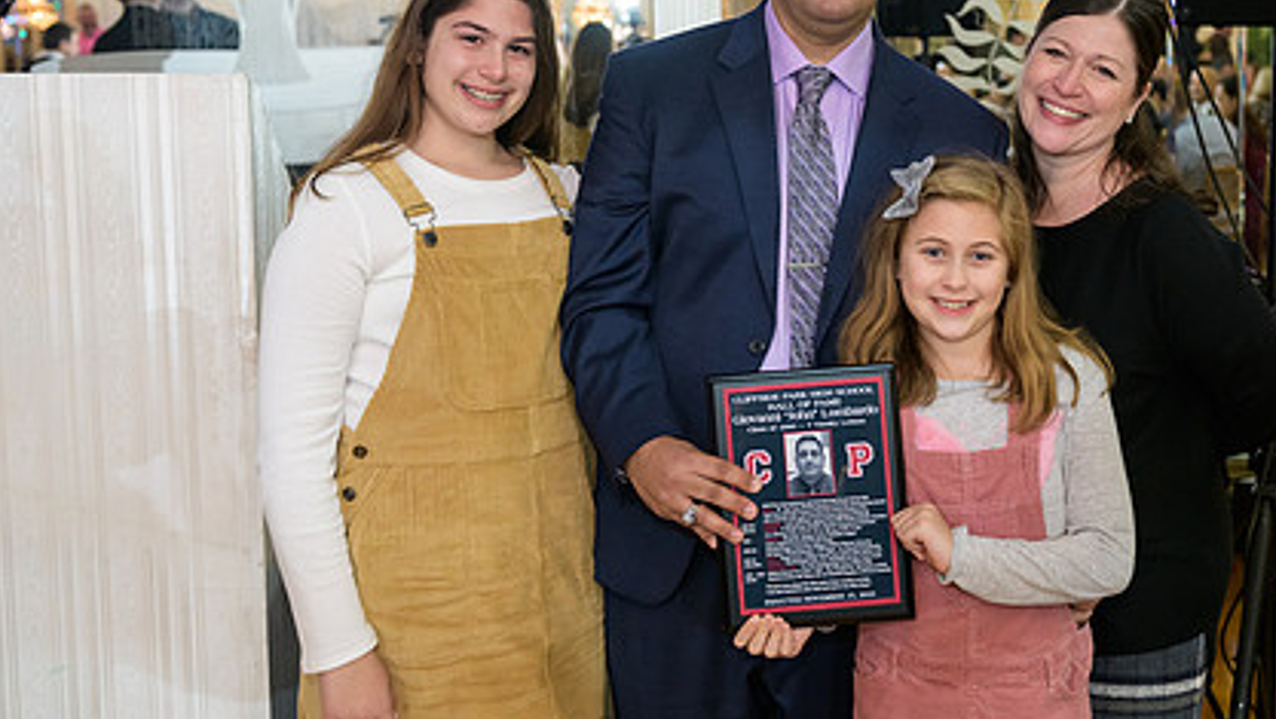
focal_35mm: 51
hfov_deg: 40.3
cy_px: 249
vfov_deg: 23.4
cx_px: 802
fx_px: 1726
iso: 1000
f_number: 3.2
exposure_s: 1/125
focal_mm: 35
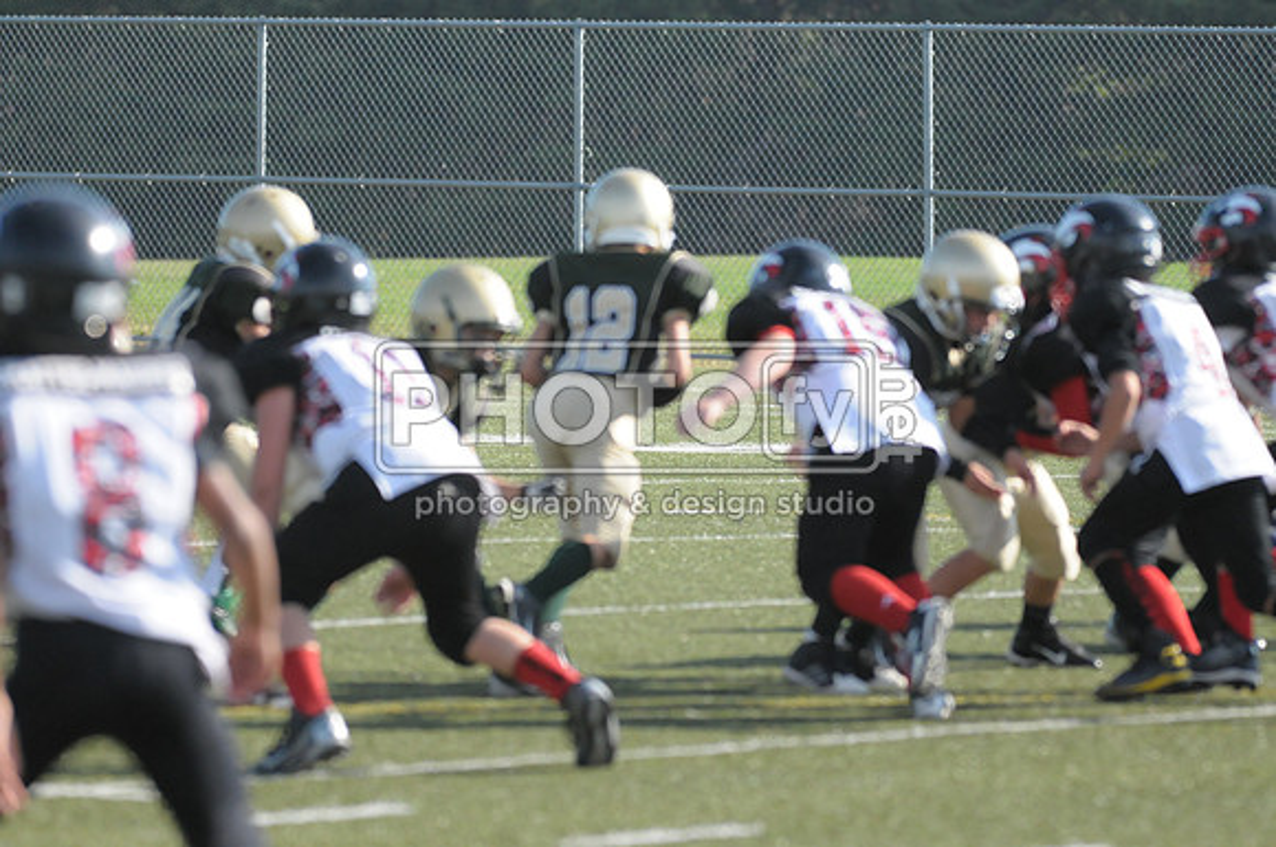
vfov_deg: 4.6
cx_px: 638
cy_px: 424
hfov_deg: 6.9
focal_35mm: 300
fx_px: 10618
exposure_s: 1/5000
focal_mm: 200
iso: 1600
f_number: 4
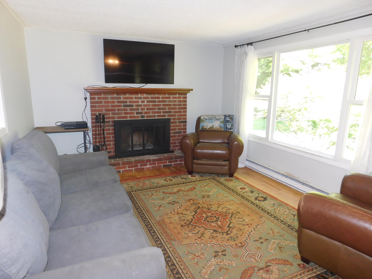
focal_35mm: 23
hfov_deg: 73.9
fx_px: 247
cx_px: 186
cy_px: 140
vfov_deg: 58.9
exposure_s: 1/30
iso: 200
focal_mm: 4
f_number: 3
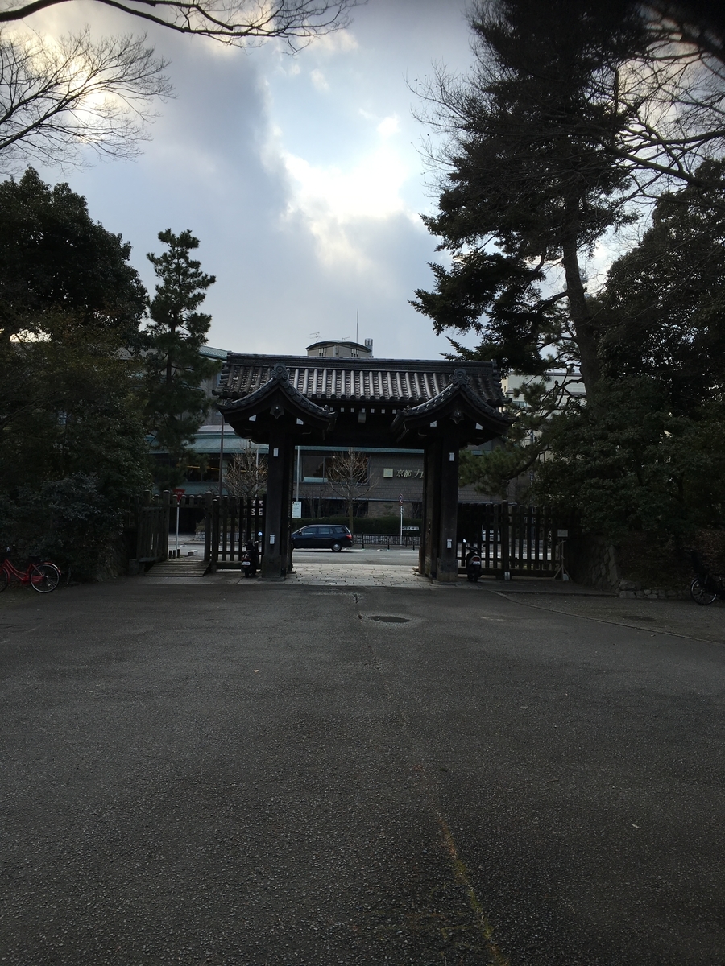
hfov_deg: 48.2
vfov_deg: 61.7
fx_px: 810
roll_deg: -0.1
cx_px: 362
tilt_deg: +3.0
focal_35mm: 29
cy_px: 483
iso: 25
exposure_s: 1/557
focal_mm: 4.15
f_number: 2.2
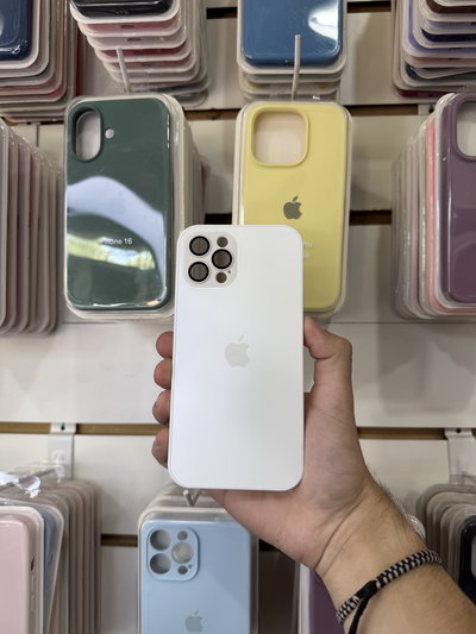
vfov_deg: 71.6
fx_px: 440
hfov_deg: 56.8
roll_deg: +0.7
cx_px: 238
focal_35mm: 24
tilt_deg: +2.7
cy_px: 317
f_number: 1.78
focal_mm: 6.76
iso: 80
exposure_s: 1/100
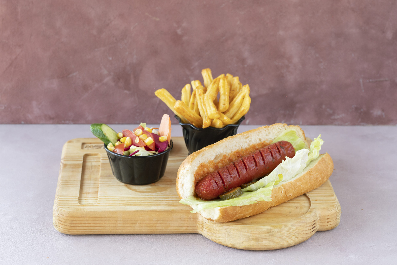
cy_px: 132
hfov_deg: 23.9
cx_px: 198
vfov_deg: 16.1
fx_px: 938
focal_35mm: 85
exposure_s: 1/125
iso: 800
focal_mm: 85
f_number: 6.7
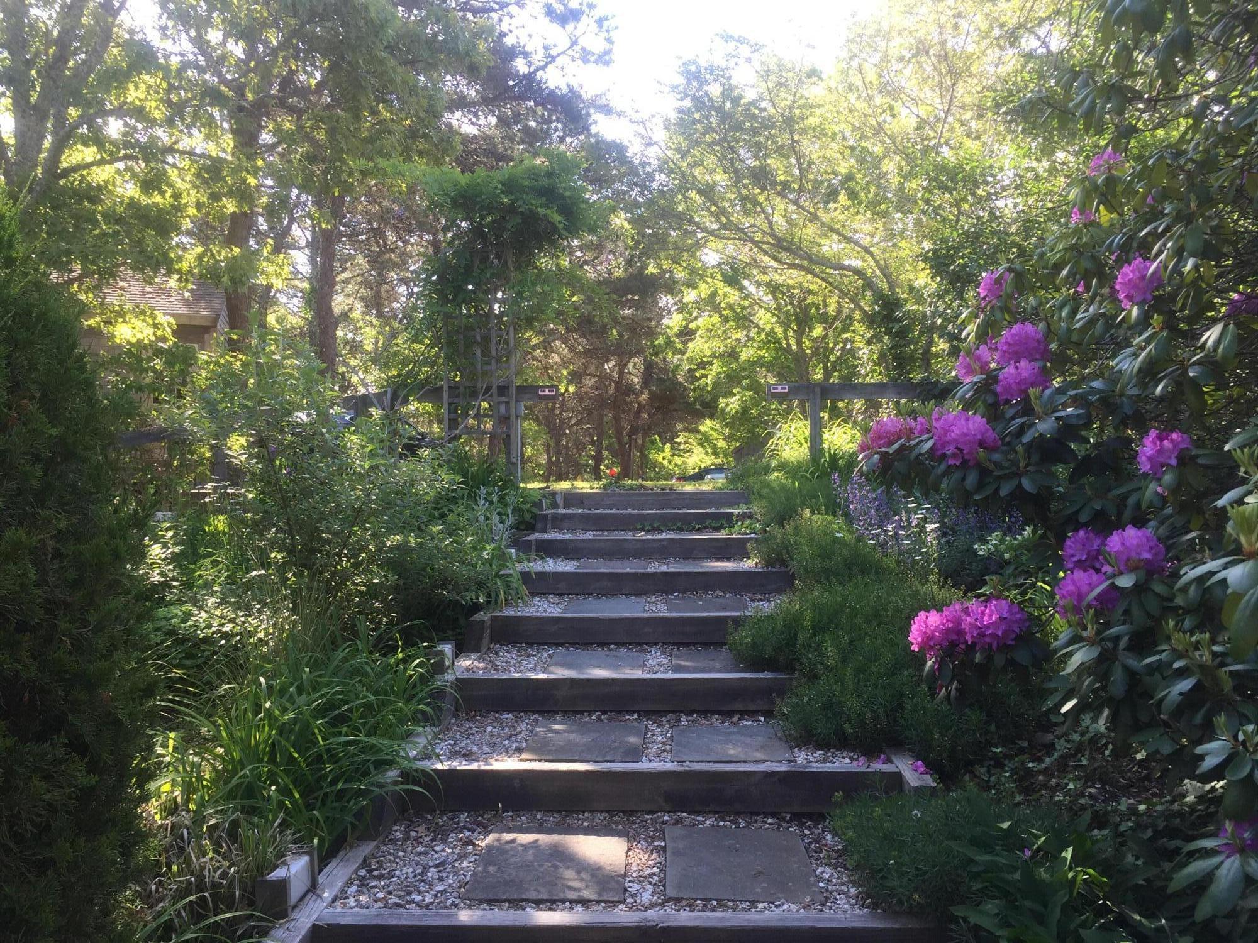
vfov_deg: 48.2
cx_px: 629
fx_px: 1054
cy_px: 472
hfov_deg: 61.7
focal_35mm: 29
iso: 32
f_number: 2.2
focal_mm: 4.15
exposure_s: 1/205
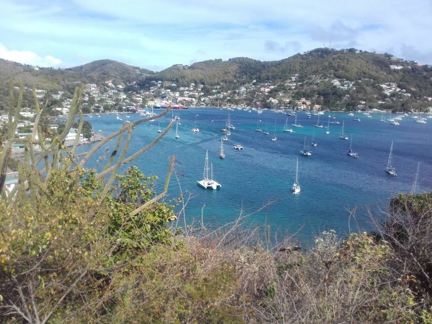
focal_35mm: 31
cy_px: 162
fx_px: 387
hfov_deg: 58.4
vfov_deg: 45.4
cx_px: 216
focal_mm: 3.31
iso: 50
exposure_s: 1/1191
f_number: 2.2
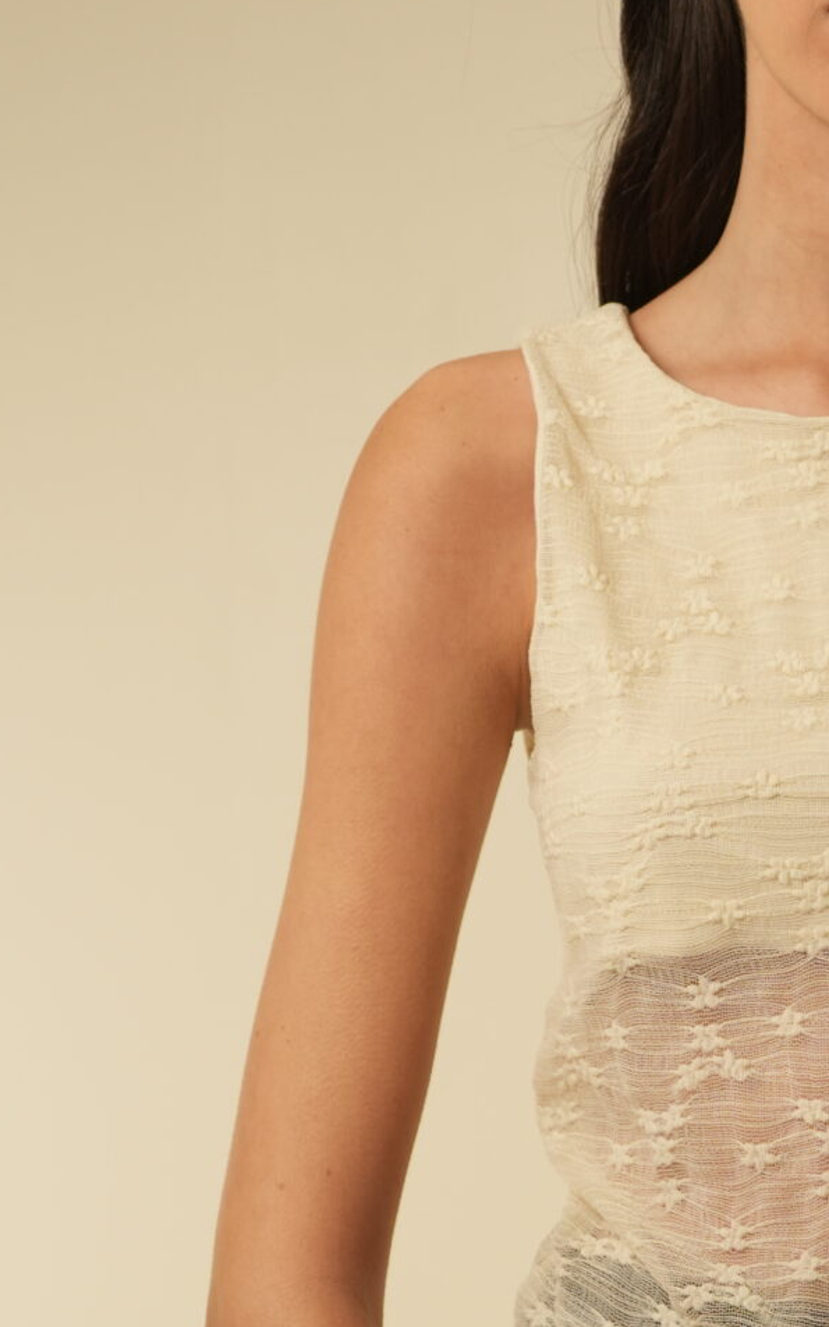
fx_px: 4952
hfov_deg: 9.5
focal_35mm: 137
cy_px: 884
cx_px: 838
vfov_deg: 15.2
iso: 500
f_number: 4
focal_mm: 50
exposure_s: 1/125
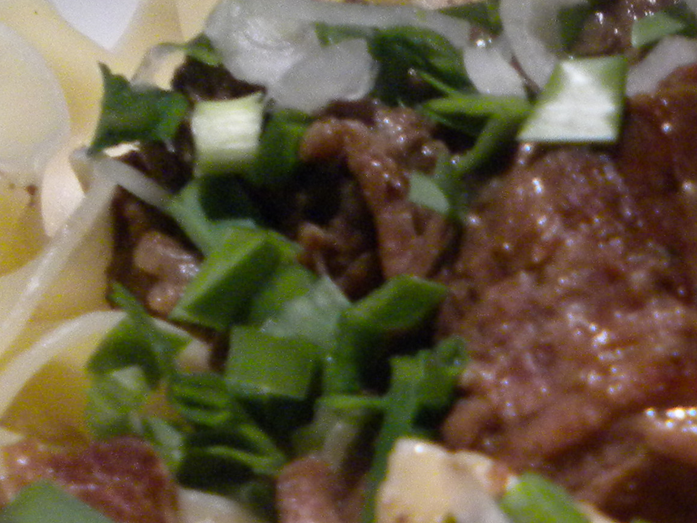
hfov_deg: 16.7
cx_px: 901
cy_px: 731
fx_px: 2235
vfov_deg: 12.8
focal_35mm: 111
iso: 349
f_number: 3.1
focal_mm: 6.3
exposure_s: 1/60
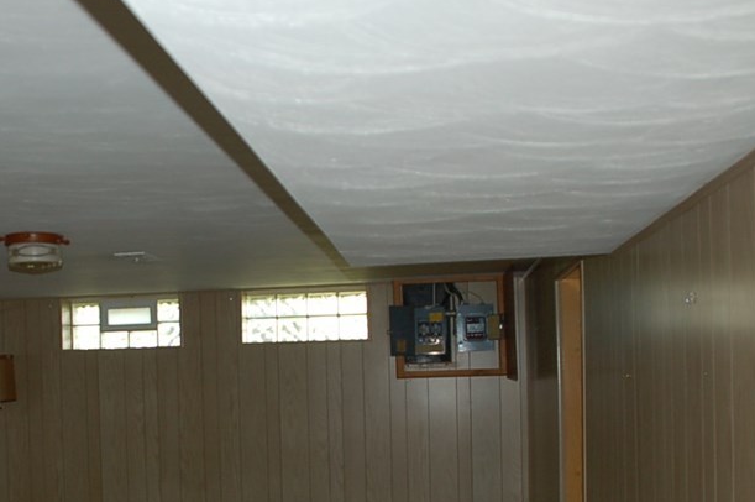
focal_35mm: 48
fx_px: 1006
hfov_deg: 40.7
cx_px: 255
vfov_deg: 27.5
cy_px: 401
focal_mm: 18
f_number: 3.5
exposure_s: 1/60
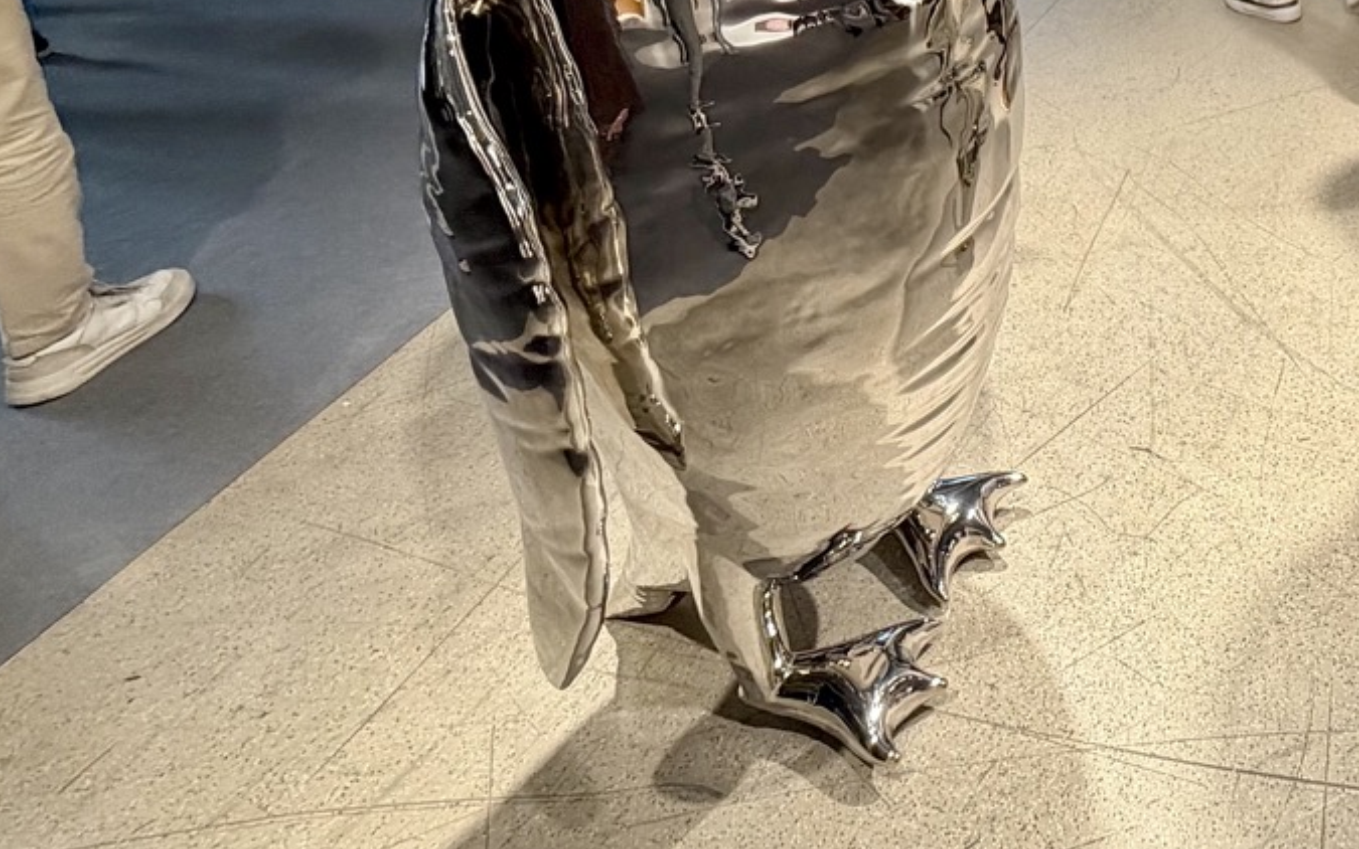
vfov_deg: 32.2
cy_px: -154
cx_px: 1357
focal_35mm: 33
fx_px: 1222
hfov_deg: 48.1
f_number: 2.2
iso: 160
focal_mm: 2.22
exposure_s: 1/121
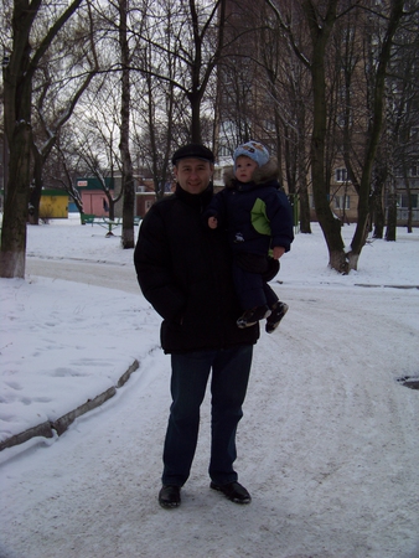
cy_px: 279
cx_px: 210
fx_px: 693
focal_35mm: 43
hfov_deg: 33.6
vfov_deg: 43.8
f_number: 2.8
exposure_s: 1/640
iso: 67
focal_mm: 6.75
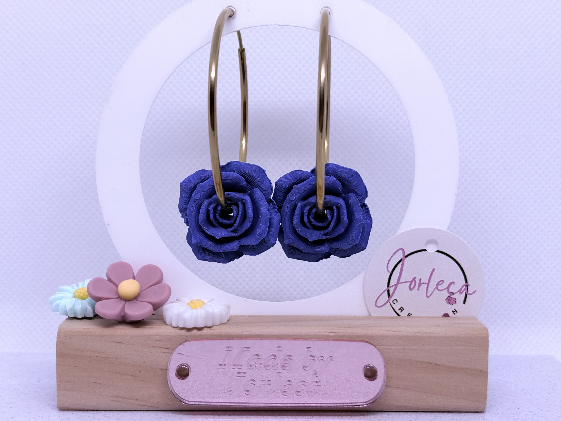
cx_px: 280
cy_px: 210
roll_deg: -0.3
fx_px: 843
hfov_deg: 36.8
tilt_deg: -4.6
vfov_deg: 28.0
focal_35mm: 52
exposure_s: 1/348
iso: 40
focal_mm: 5.96
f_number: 1.6
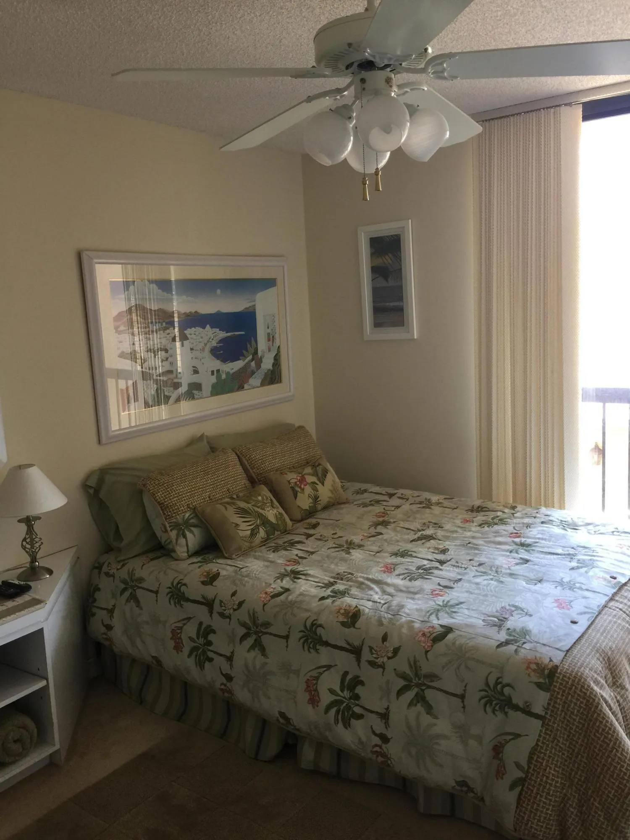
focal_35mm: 29
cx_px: 315
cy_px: 420
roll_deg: +3.1
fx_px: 704
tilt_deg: -7.8
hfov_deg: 48.2
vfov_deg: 61.7
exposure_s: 1/15
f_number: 2.2
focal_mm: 4.15
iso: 32
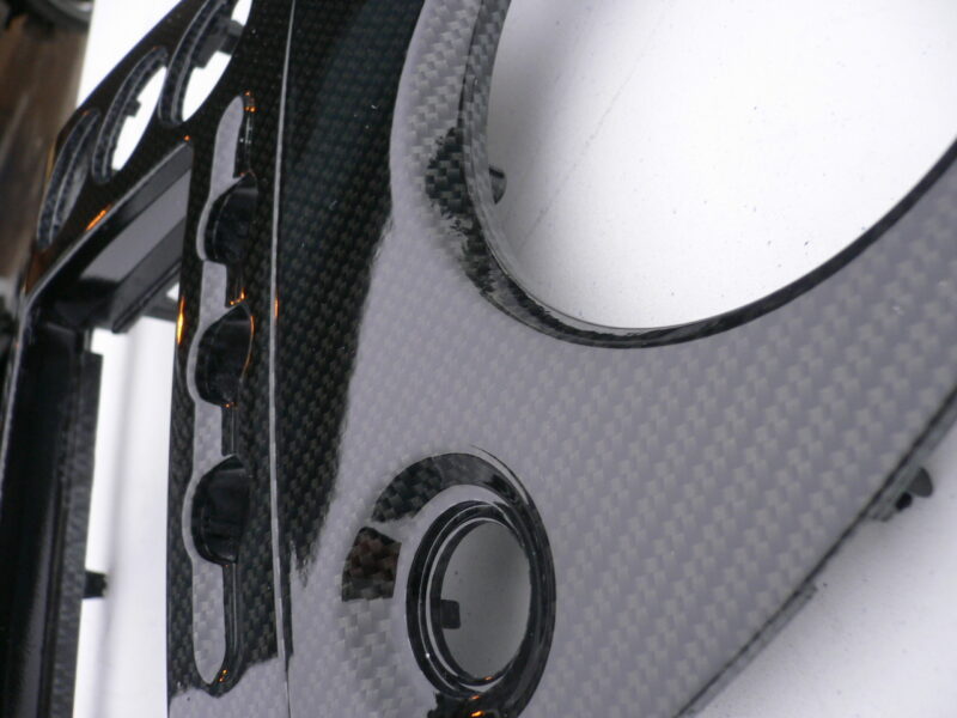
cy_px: 359
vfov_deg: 40.7
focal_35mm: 35
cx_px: 478
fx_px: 968
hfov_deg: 52.6
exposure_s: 1/60
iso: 100
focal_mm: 5.8
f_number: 2.8
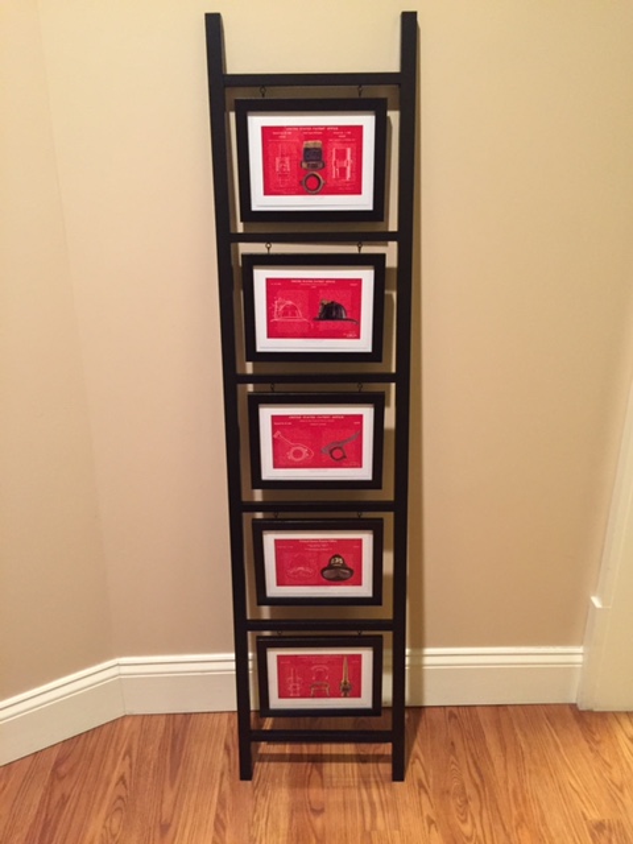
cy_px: 422
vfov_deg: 61.7
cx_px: 316
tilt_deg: -22.0
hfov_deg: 48.2
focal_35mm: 29
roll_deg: -1.3
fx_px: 707
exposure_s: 1/20
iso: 250
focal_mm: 4.15
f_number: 2.2
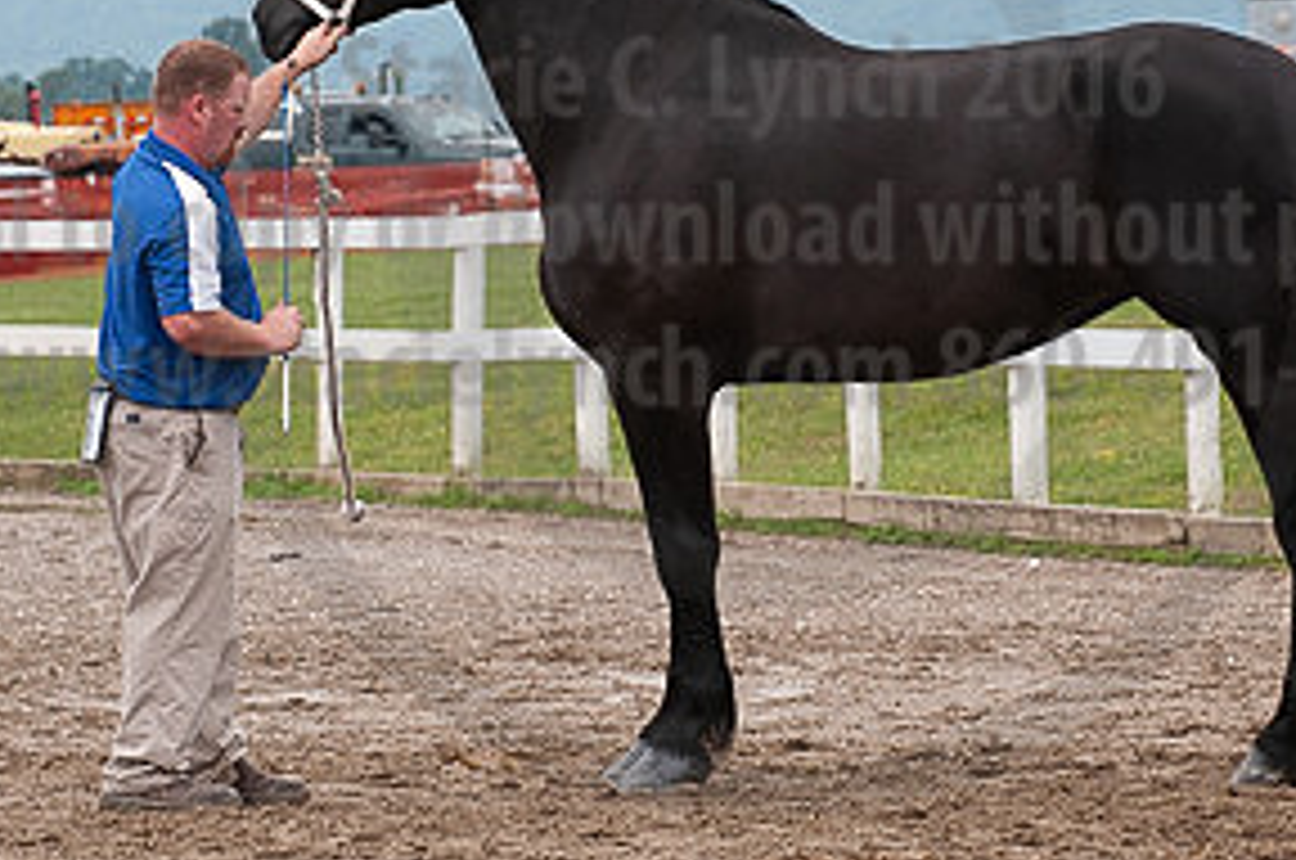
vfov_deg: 4.9
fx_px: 10063
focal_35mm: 280
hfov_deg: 7.4
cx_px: 752
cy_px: 218
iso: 1100
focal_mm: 160
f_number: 5.6
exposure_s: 1/1250
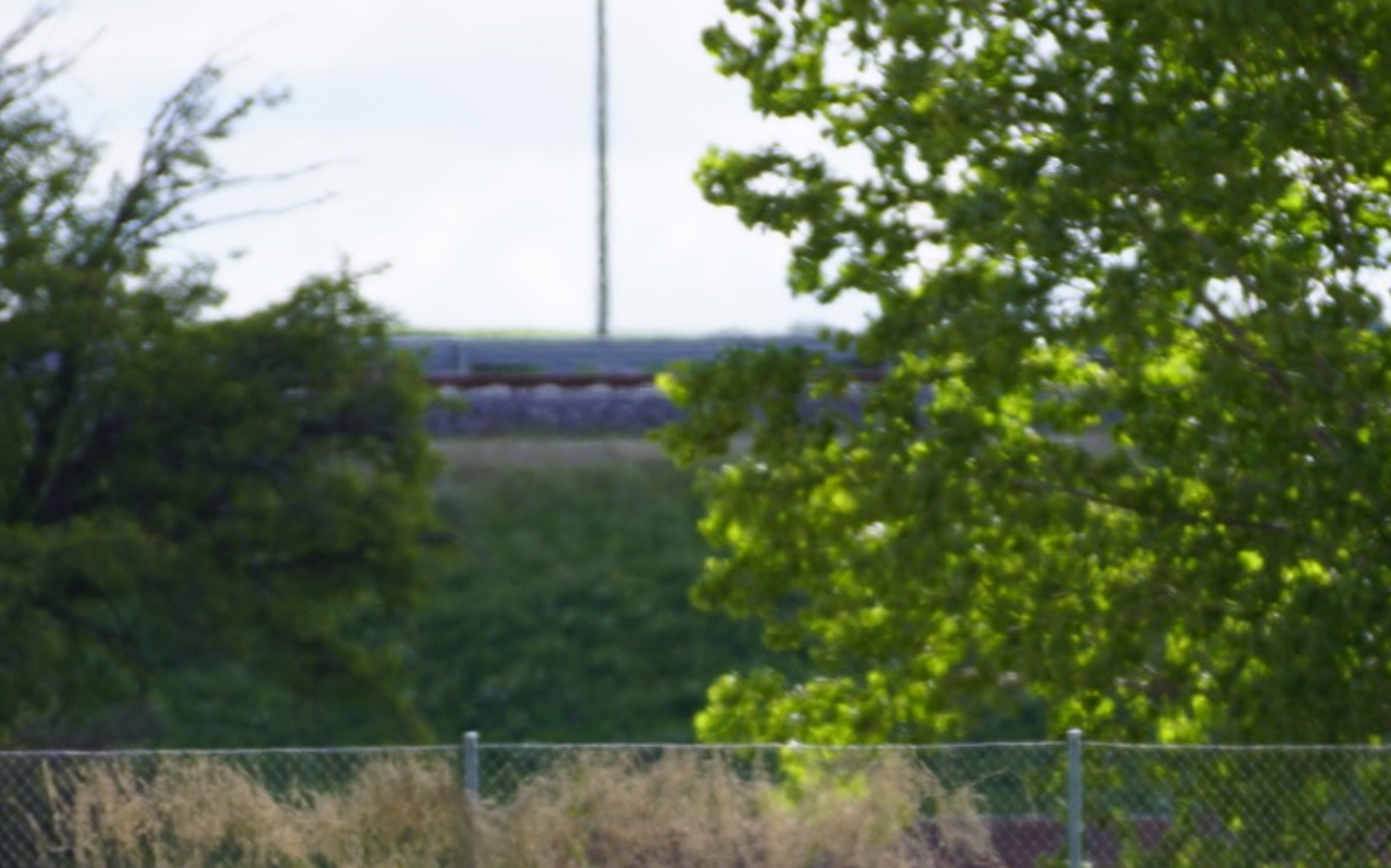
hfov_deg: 2.6
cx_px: 971
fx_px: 30393
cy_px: 1023
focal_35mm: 802
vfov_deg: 1.6
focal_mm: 210
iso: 125
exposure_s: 1/400
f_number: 5
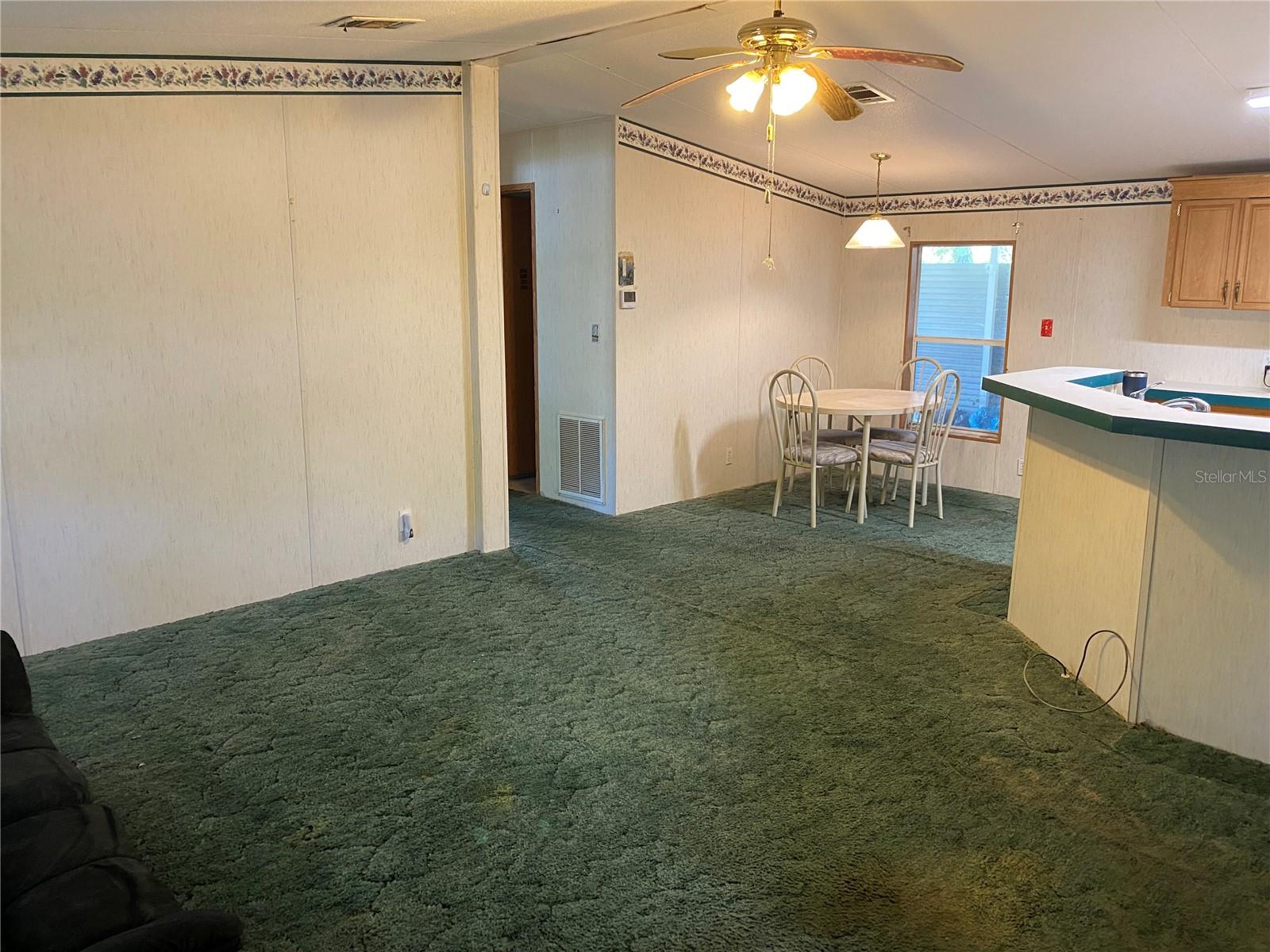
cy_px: 476
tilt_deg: -11.8
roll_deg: -1.1
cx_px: 635
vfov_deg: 53.1
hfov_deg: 67.3
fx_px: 954
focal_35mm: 26
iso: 250
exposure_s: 1/60
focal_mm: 4.25
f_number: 1.8
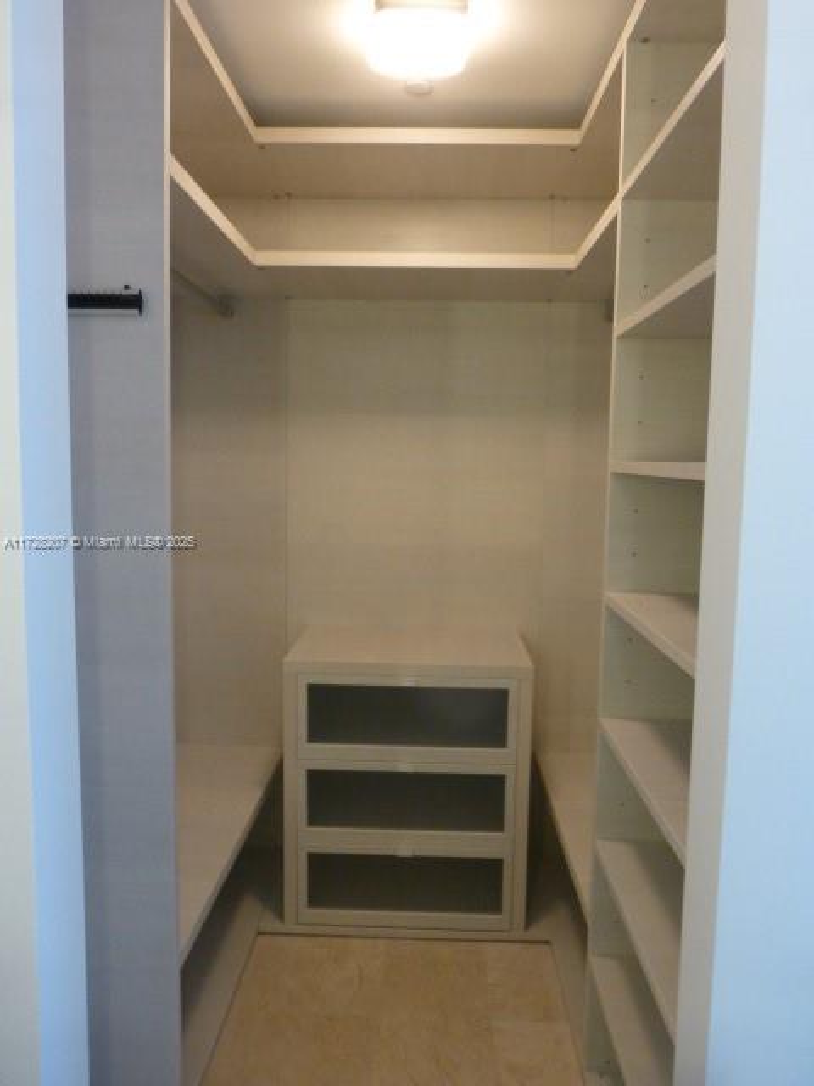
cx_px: 407
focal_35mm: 24
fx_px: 752
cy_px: 543
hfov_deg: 56.8
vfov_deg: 71.6
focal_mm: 4.3
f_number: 3.3
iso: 400
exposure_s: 1/40
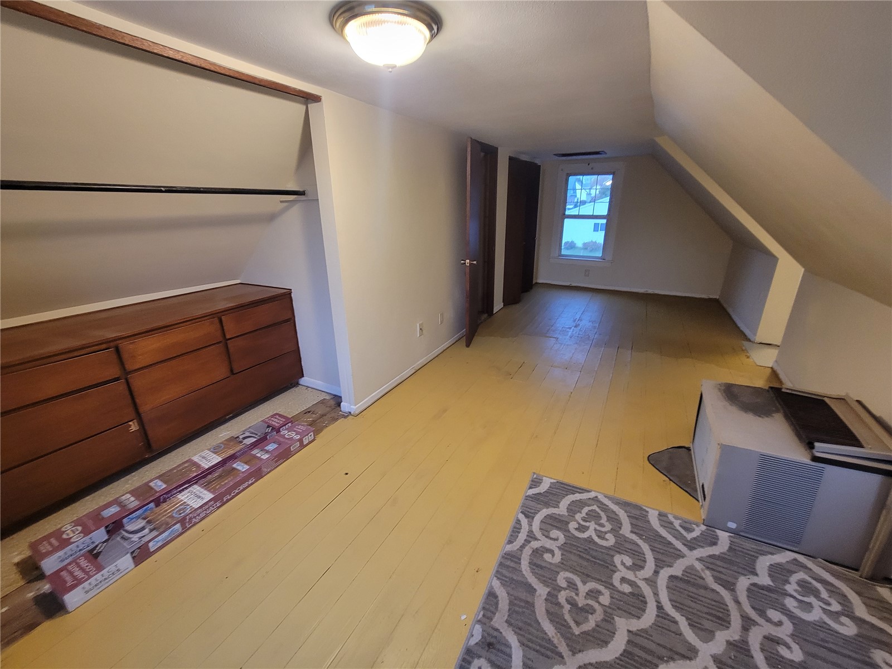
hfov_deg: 106.2
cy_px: 334
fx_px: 335
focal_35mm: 13
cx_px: 446
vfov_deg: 89.9
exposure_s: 1/30
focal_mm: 2.2
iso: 320
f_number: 2.2
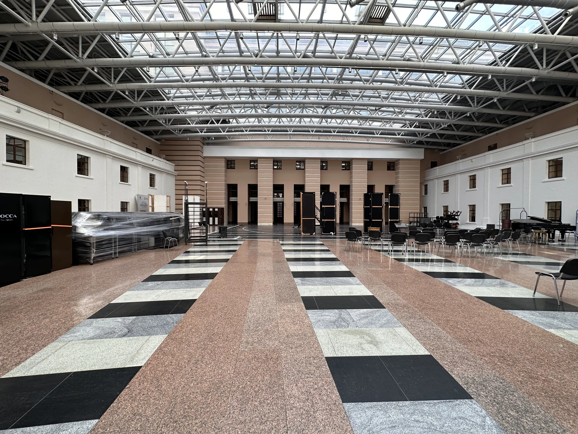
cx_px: 289
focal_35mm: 14
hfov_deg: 102.1
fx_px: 234
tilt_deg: -0.1
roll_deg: -0.8
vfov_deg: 85.7
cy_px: 217
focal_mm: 2.22
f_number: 2.2
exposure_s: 1/99
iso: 40
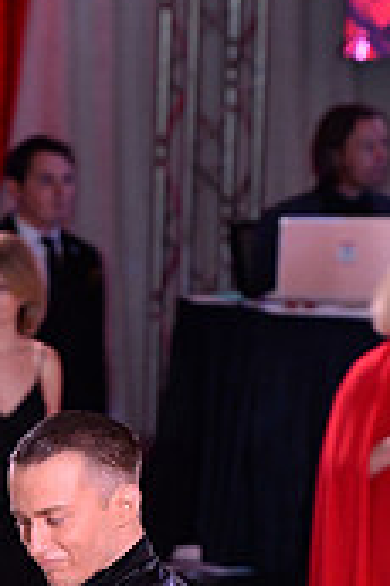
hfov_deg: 2.6
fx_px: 8450
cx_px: -114
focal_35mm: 519
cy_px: 796
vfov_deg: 4.0
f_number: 5
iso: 2000
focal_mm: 155
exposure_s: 1/250
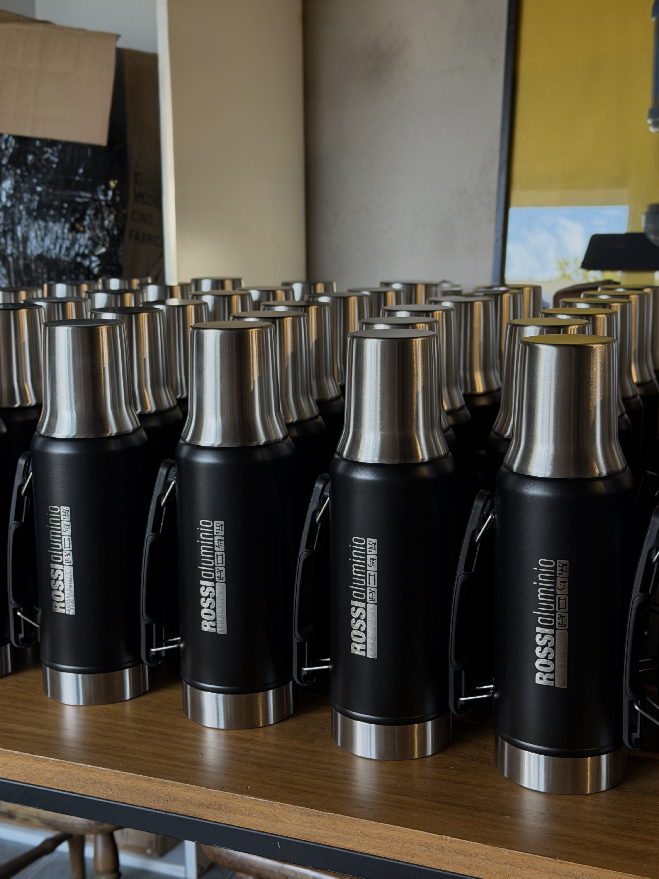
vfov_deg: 39.7
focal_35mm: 48
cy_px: 440
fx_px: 1218
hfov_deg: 30.3
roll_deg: +0.1
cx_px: 330
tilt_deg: -11.1
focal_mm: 6.76
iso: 200
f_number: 1.78
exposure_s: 1/100
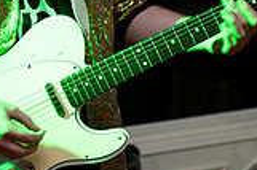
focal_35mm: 166
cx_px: 86
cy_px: -33
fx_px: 1184
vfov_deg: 8.2
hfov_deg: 12.4
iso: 1250
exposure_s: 1/160
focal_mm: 46
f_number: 2.8
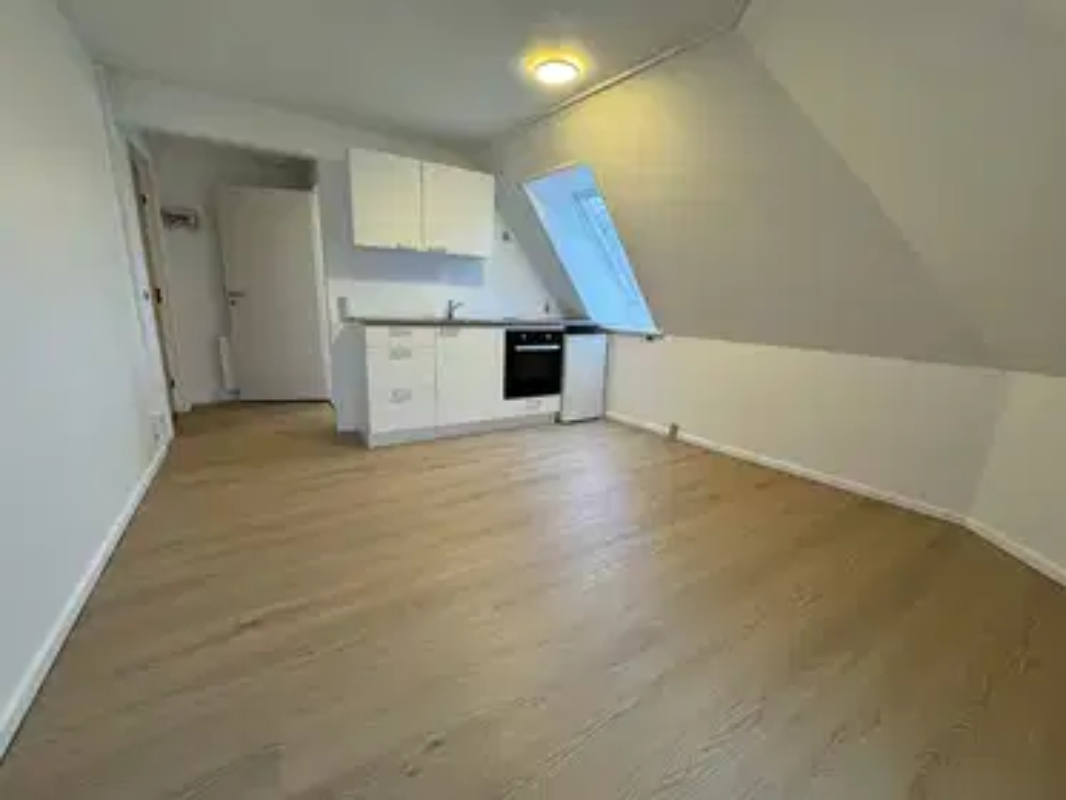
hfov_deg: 102.0
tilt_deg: -10.6
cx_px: 533
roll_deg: -1.8
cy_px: 400
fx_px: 431
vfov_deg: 85.7
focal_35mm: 14
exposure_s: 1/50
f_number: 2.2
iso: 160
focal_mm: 2.22
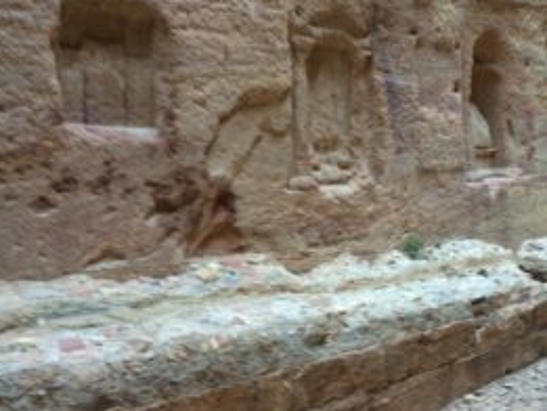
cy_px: 208
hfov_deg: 40.4
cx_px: 388
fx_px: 727
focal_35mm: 46
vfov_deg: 31.5
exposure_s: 1/30
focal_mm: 4.12
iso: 100
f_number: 2.2
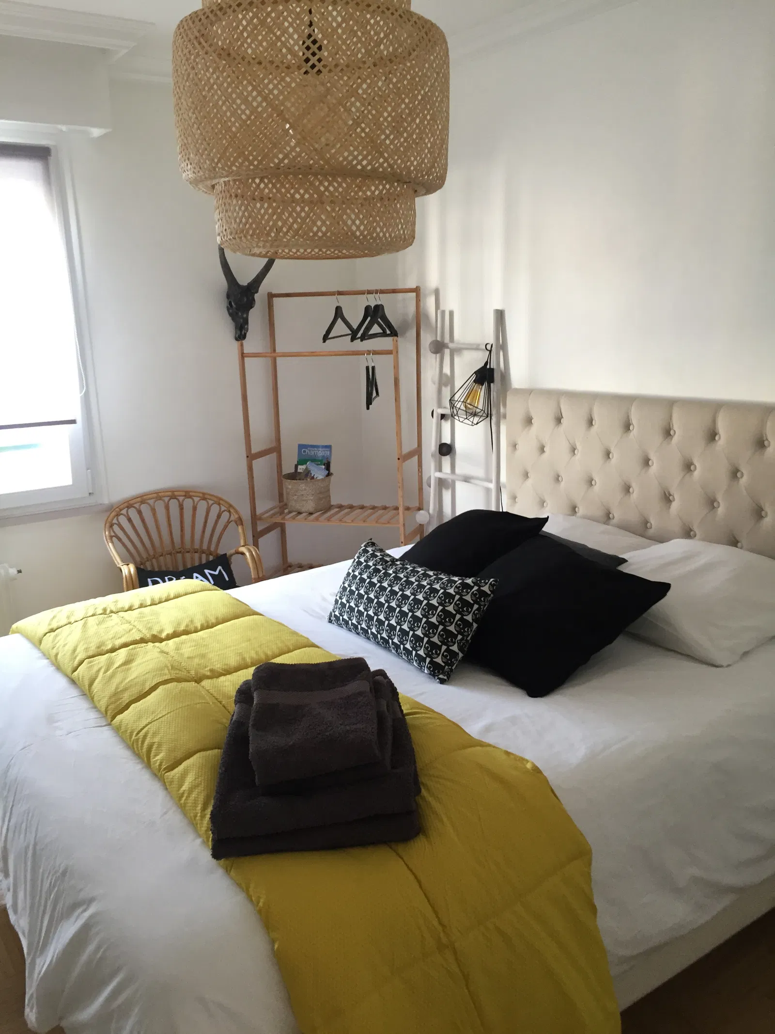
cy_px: 517
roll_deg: +2.9
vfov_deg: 61.7
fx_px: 866
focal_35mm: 29
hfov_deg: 48.2
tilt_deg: -10.8
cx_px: 388
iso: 125
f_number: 2.2
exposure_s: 1/33
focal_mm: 4.15
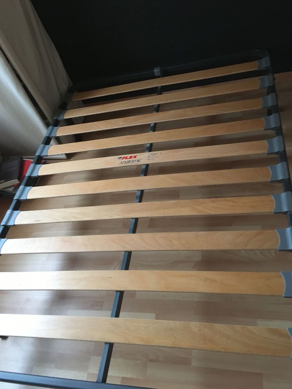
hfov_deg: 48.2
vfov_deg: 61.7
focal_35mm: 29
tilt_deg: -47.7
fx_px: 326
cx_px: 146
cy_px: 194
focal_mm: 4.15
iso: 200
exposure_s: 1/25
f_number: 2.2
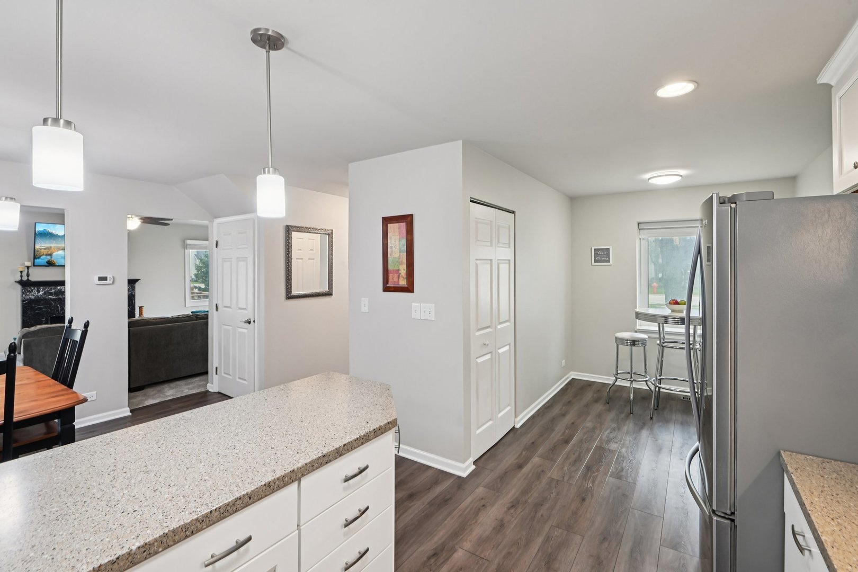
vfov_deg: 73.7
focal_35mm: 16
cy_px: 286
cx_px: 429
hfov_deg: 96.7
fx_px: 381
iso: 400
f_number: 13
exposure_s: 1/5
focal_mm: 16
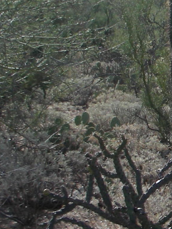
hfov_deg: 10.4
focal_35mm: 136
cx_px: 290
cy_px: 92
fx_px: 901
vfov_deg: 14.5
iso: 50
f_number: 8.5
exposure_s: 1/106
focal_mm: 5.8
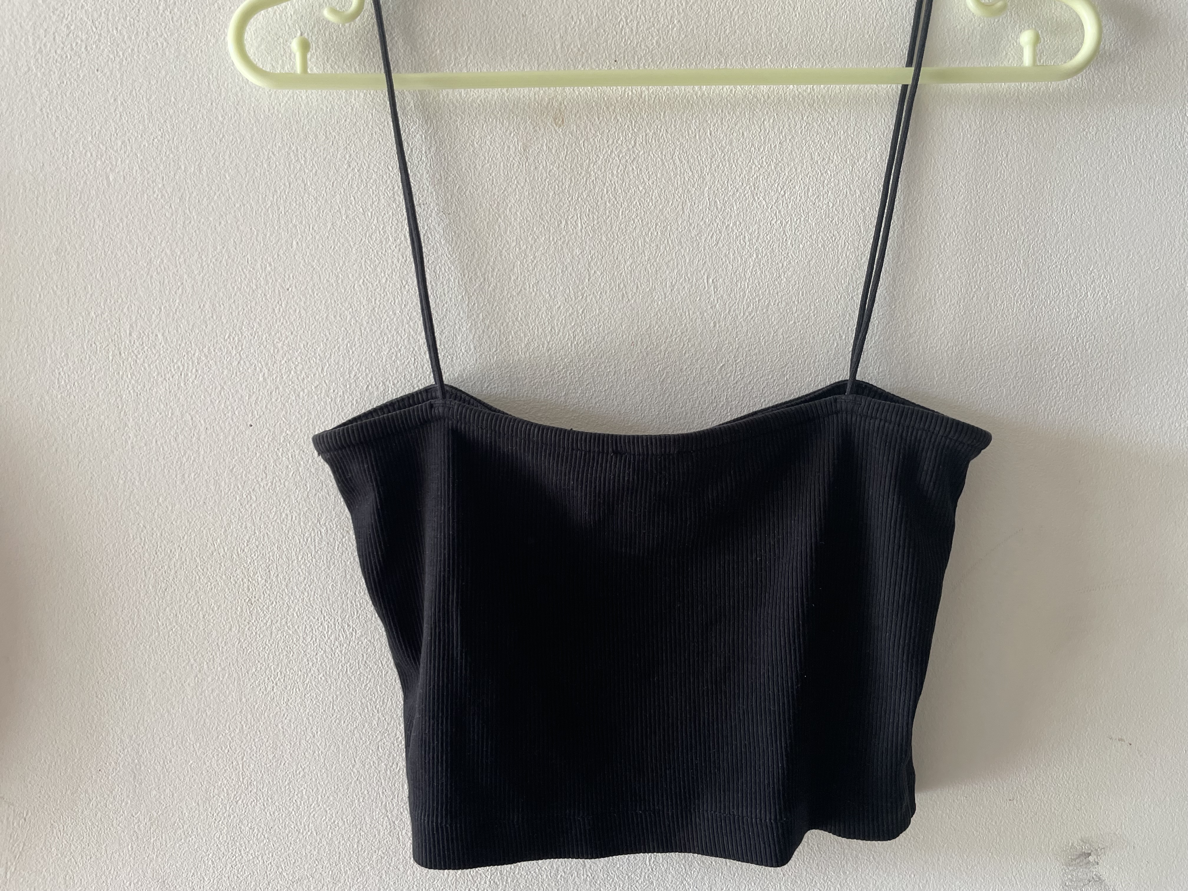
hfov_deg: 67.3
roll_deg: +0.0
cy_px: 446
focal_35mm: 26
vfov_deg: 53.1
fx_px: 892
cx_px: 594
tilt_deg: -7.3
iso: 125
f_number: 1.6
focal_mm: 4.2
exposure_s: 1/120
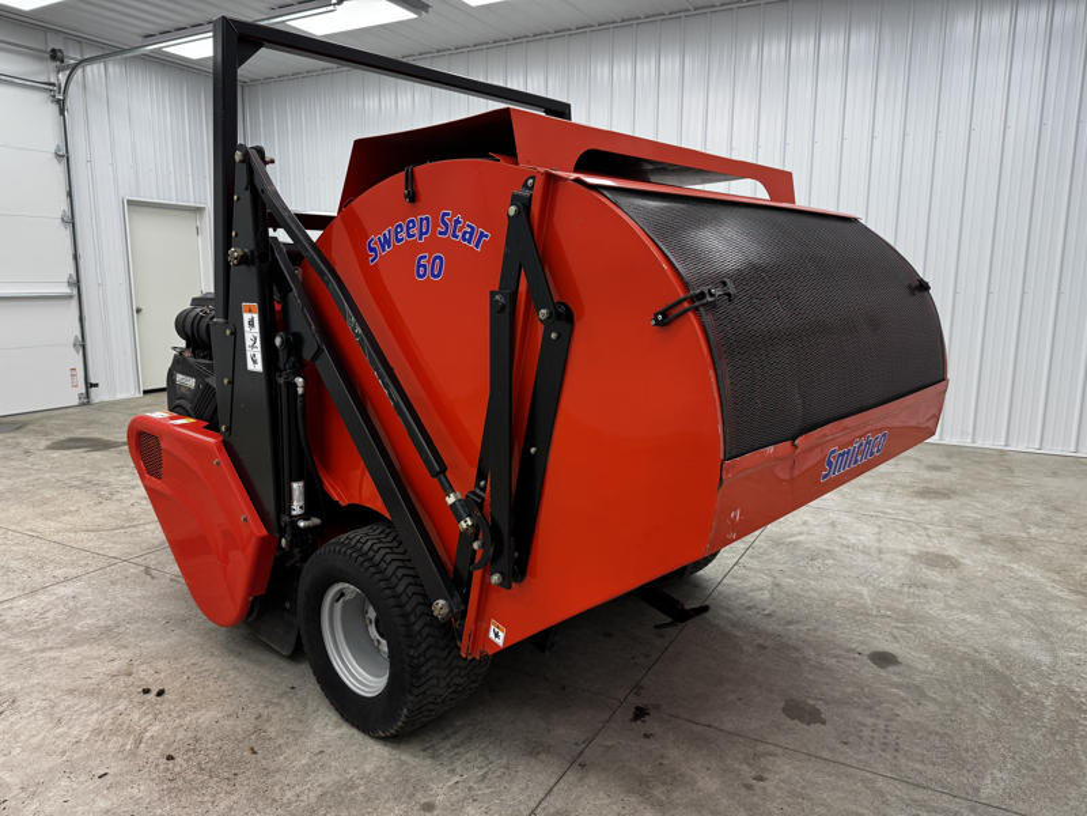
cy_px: 408
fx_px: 754
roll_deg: -0.5
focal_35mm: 24
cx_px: 544
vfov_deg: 56.8
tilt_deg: -10.4
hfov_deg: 71.6
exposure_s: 1/120
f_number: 1.78
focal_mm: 6.76
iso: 100
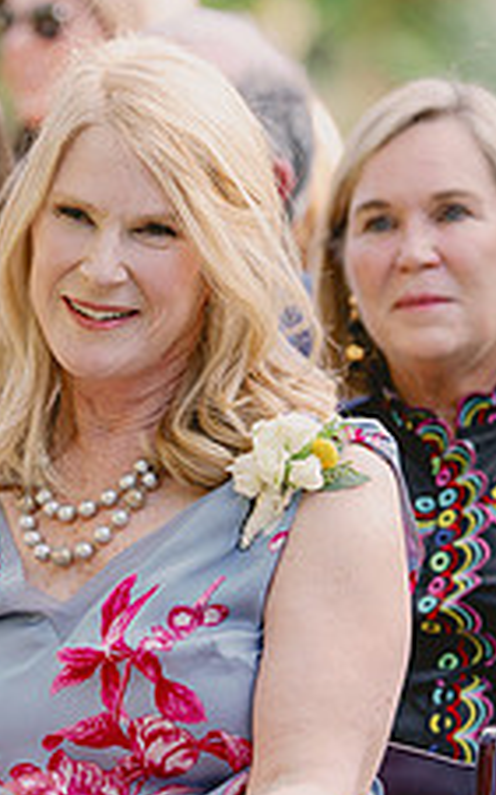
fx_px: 11001
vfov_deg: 4.1
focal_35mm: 508
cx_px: -137
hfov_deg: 2.6
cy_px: 572
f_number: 4
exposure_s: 1/250
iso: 200
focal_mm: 194
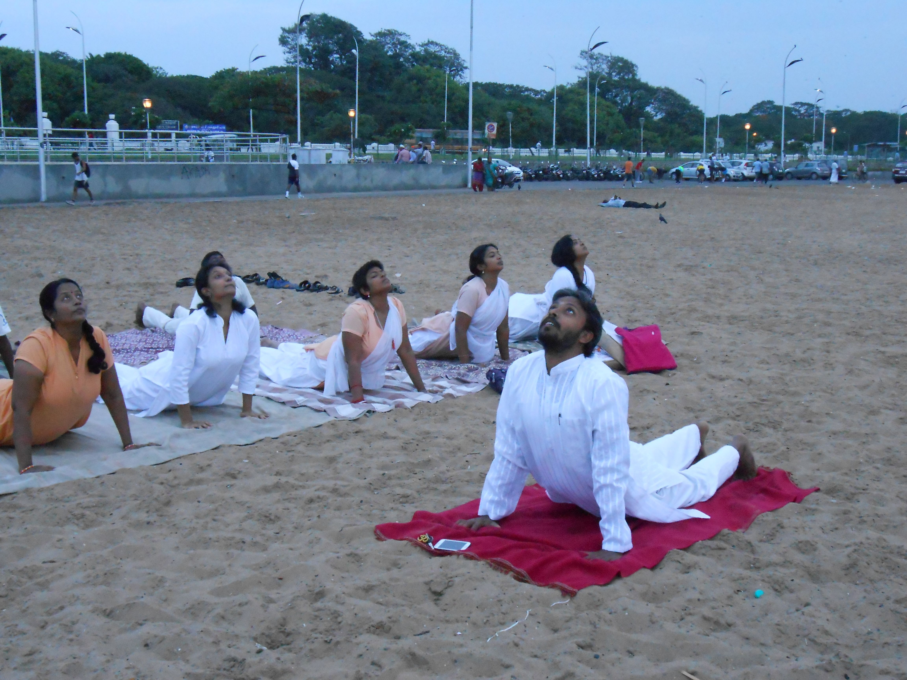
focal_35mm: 49
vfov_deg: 29.7
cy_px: 340
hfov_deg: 38.9
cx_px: 454
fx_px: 1284
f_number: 4.8
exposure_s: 1/30
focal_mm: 8.8
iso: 800
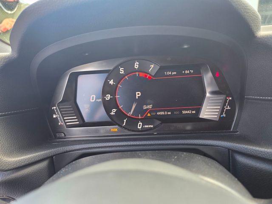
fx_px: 181
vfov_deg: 58.9
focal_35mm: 23
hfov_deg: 73.9
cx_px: 136
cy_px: 102
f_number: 1.7
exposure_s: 1/50
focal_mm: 6.3
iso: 80
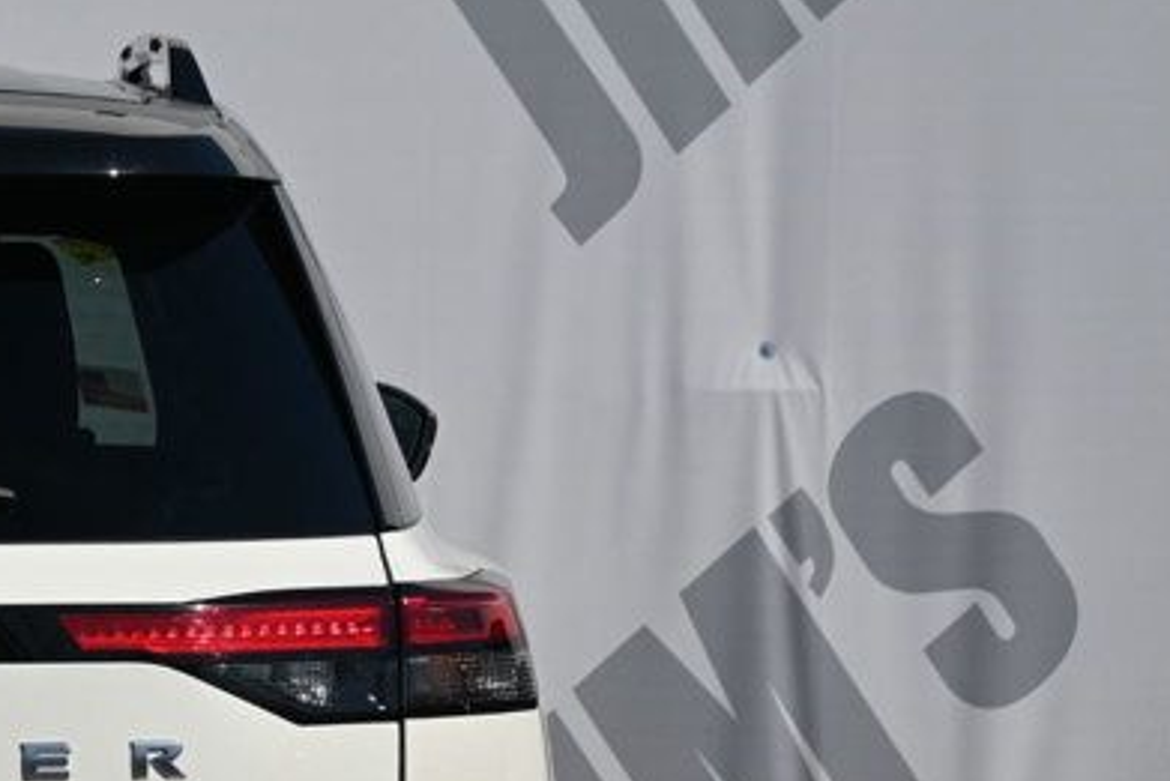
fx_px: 6144
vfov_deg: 7.2
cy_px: 820
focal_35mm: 189
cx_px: -326
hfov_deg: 10.6
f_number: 7.1
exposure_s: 1/400
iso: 100
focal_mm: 48
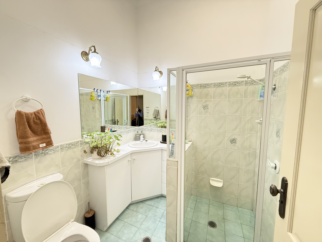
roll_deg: -0.1
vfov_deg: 85.7
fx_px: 130
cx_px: 161
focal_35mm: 14
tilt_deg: -5.4
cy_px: 121
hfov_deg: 102.1
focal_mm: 2.22
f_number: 2.2
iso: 500
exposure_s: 1/60
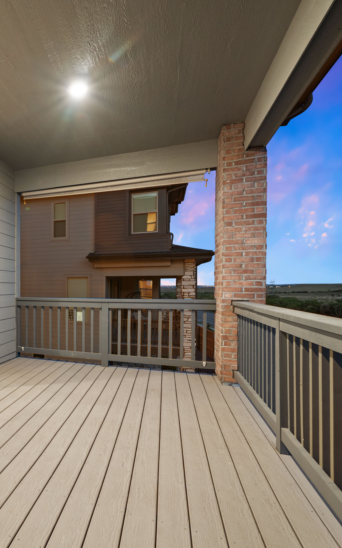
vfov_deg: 79.6
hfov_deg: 46.0
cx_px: -2
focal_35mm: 22
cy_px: 281
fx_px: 328
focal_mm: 14
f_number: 8
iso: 800
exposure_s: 3.2
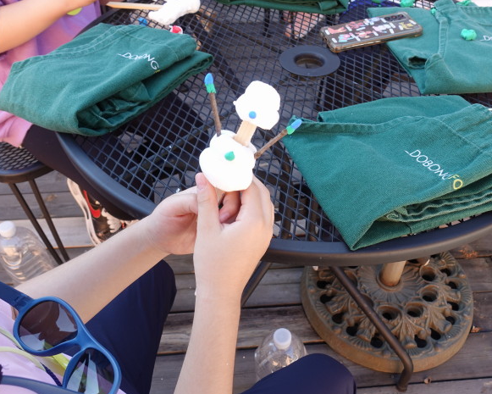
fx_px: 451
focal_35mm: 31
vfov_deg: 47.1
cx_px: 276
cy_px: 211
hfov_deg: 57.0
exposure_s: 1/80
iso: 125
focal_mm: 8.8
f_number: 4
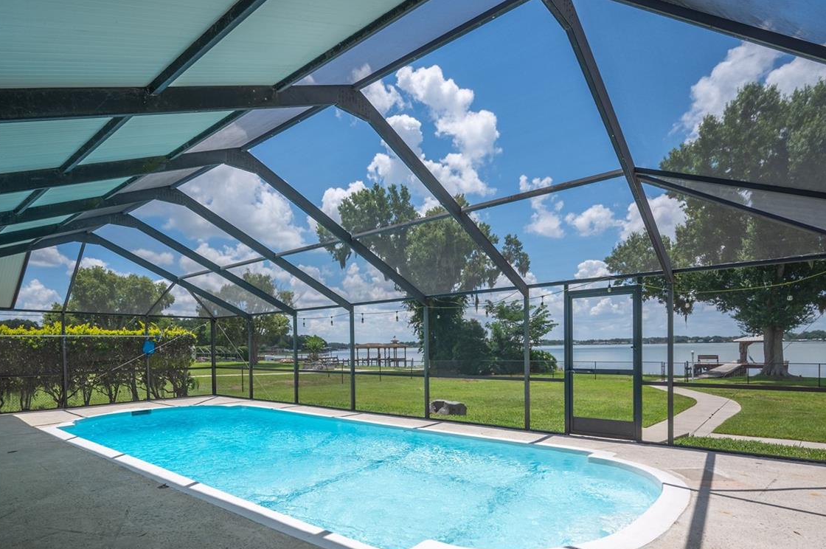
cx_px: 390
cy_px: 356
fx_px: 458
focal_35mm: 20
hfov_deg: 84.0
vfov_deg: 60.6
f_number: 7.1
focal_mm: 14
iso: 250
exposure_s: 1/6400
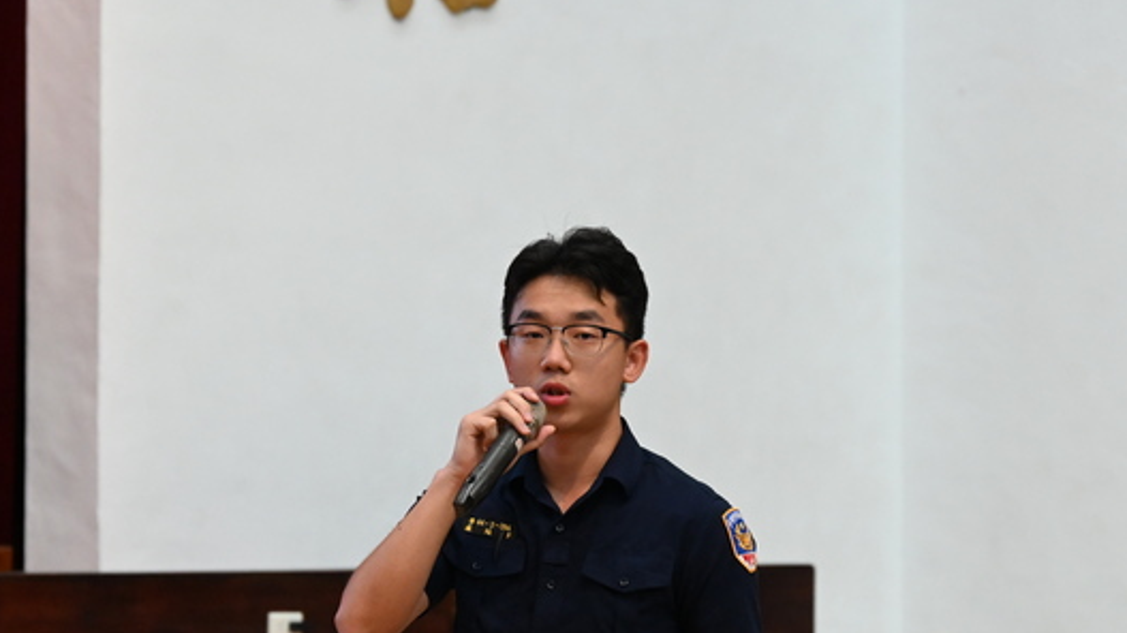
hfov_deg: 13.4
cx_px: 565
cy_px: 485
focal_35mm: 160
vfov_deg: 7.6
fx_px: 4780
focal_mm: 115
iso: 8000
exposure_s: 1/125
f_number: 6.3
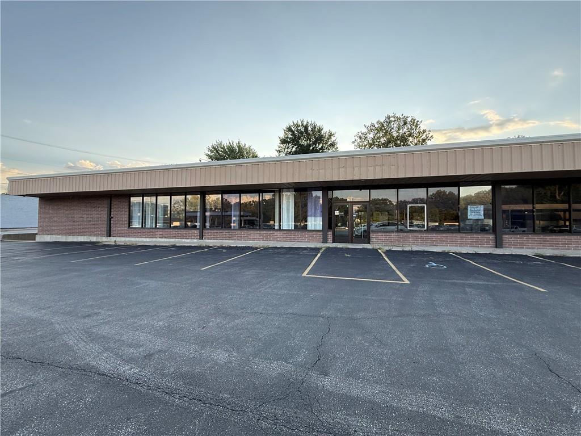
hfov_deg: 102.1
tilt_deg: +1.6
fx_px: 235
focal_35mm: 14
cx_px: 290
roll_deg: +0.0
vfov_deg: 85.7
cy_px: 218
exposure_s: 1/328
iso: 64
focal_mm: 2.22
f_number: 2.2
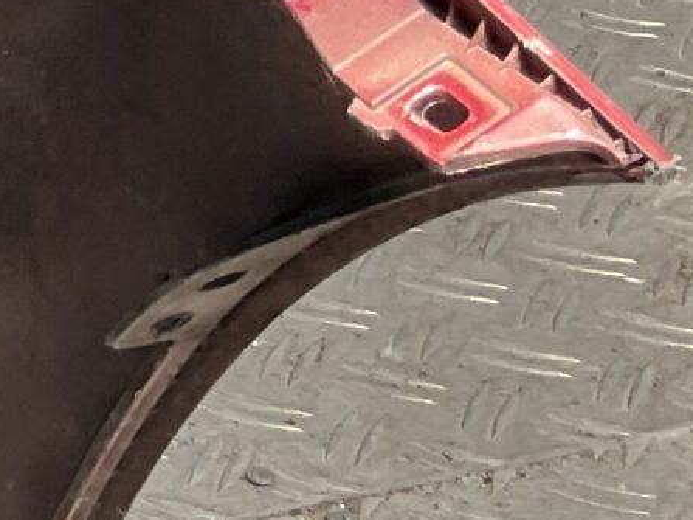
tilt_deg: -31.4
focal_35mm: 166
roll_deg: +9.8
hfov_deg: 9.9
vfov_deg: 8.9
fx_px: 3322
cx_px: -1172
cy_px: 84
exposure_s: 1/120
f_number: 1.8
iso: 25
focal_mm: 3
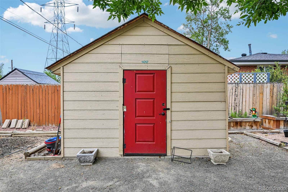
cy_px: 96
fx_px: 164
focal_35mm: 20
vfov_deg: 60.7
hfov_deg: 82.6
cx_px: 144
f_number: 10
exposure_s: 1/30
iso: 64
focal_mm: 20.5
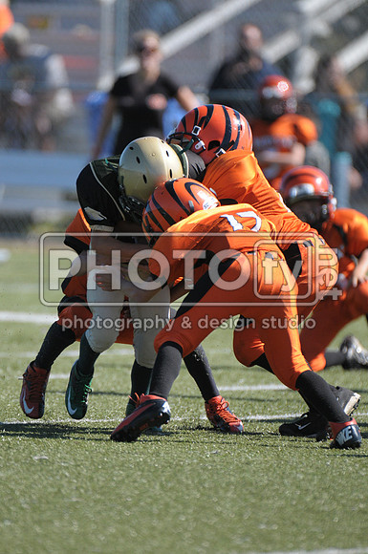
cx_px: 184
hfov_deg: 2.3
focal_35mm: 600
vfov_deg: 3.4
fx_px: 9227
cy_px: 277
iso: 640
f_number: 4
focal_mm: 400
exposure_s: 1/2500
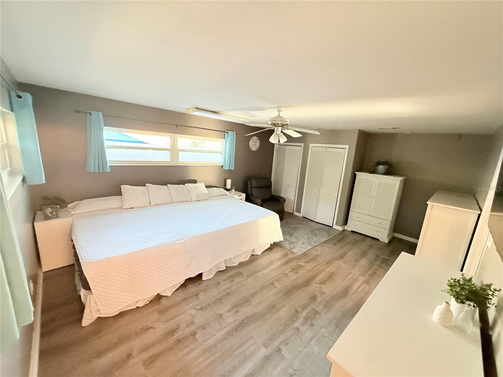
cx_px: 252
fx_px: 203
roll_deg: -4.6
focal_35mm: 14
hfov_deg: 102.1
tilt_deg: -9.7
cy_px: 188
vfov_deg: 85.7
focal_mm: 2.22
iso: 640
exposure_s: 1/120
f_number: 2.2
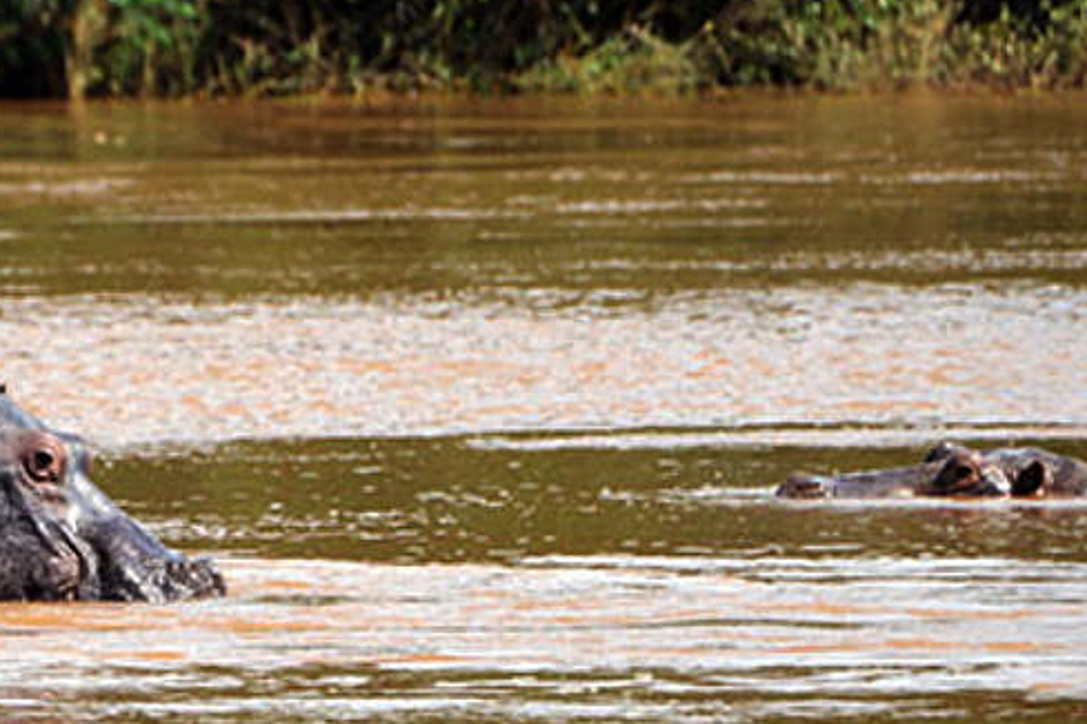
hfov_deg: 4.0
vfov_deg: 2.7
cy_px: 475
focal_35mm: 511
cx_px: -4
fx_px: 15428
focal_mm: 250
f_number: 5.6
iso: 320
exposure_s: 1/1000
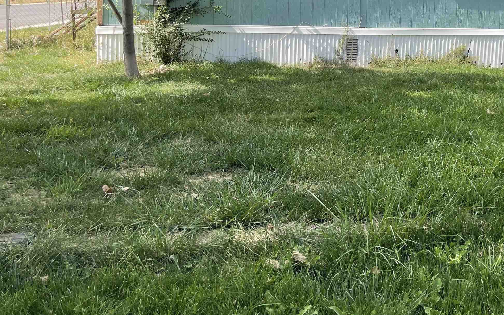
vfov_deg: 29.4
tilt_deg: -2.9
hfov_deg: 45.7
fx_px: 577
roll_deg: -1.4
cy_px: 35
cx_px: 374
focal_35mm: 42
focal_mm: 5.1
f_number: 1.6
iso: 32
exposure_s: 1/1553
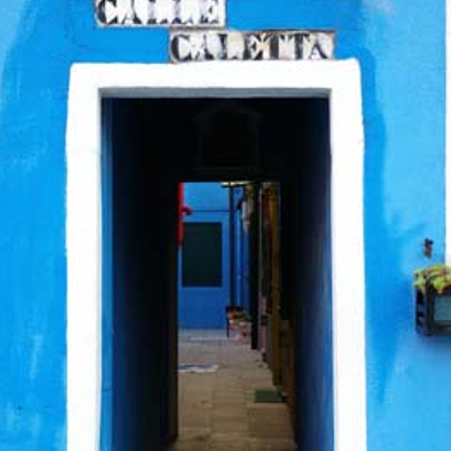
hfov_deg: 19.8
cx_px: 224
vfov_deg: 19.8
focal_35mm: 88
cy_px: 279
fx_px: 1292
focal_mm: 45
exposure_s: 1/45
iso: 400
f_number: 6.7
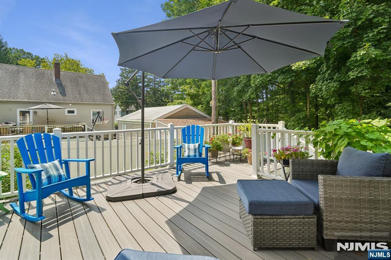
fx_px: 174
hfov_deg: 96.8
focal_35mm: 16
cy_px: 130
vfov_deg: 73.7
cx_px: 196
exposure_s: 1/250
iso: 400
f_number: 8
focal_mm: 16
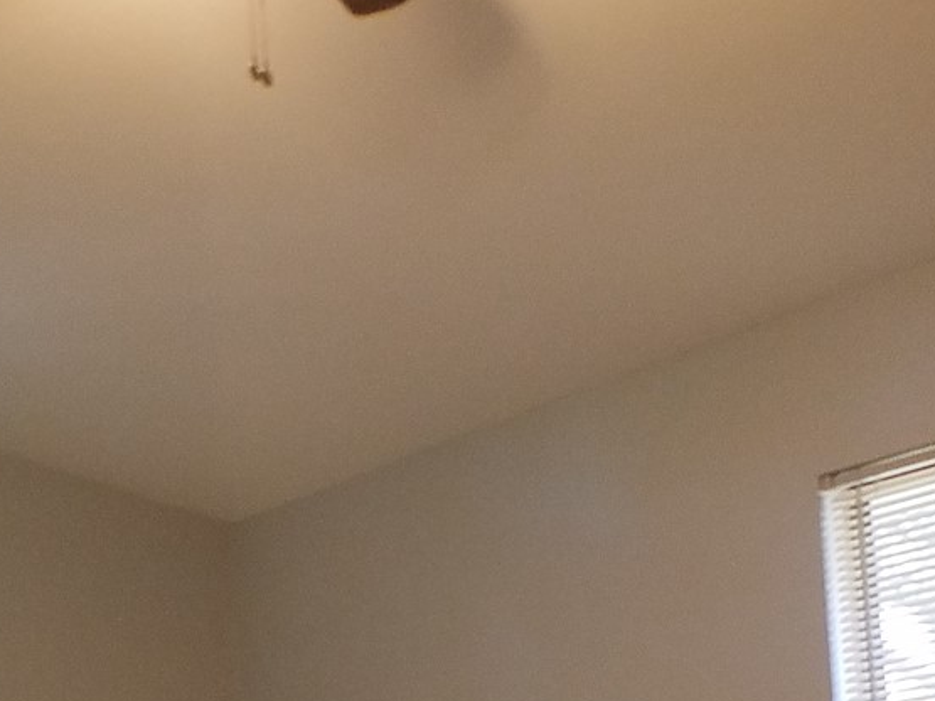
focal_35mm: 96
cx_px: 406
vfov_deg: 14.8
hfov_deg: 20.4
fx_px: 2592
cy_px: 859
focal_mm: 4.2
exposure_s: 1/30
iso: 160
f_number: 1.7
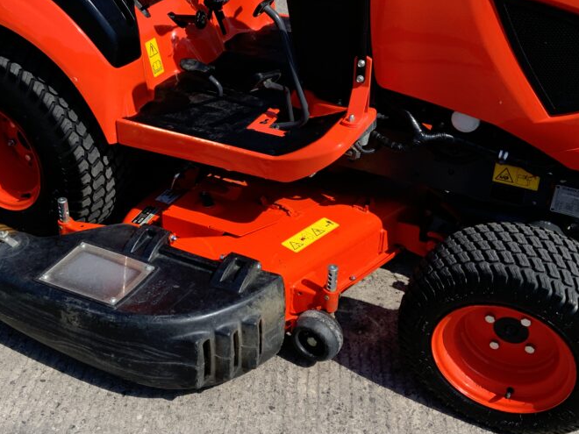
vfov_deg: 32.2
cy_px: 203
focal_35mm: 45
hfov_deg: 41.7
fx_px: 753
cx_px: 209
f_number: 1.8
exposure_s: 1/2320
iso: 20
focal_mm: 3
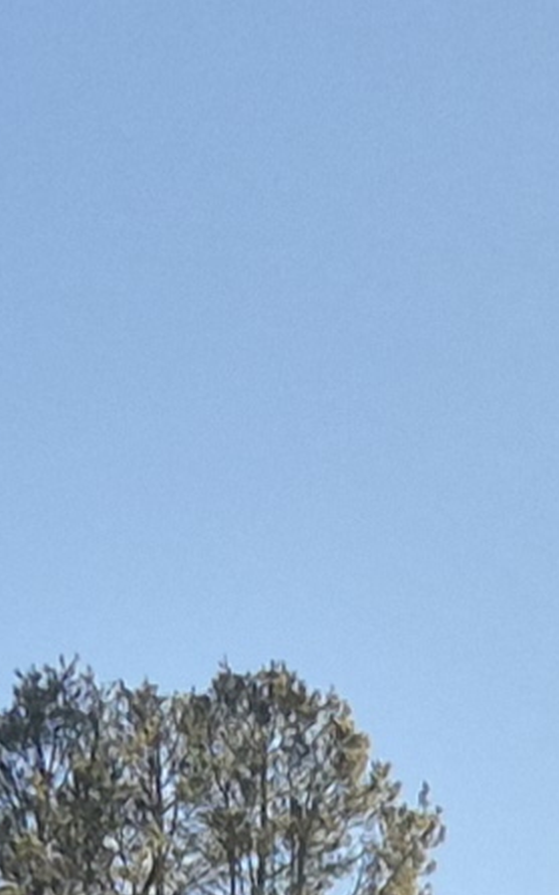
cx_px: 1319
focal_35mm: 219
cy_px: 2434
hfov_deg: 5.8
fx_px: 5340
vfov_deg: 8.4
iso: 25
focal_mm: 5.4
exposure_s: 1/1228
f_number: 1.8
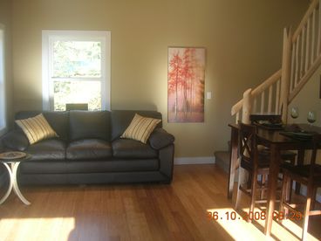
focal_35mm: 34
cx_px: 160
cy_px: 120
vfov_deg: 41.8
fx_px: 315
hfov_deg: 54.0
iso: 50
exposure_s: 1/44.8
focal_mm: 5.7
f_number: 2.9
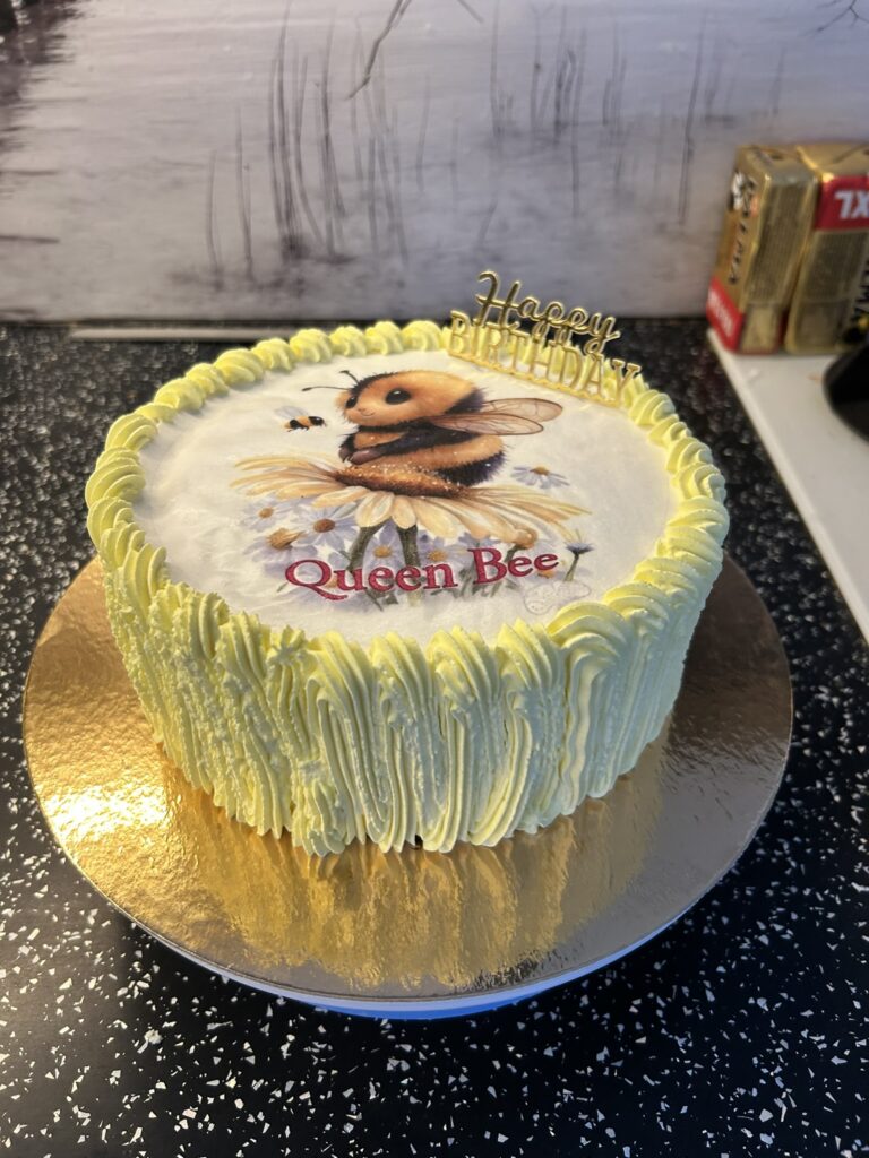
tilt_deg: -39.5
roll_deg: +0.9
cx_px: 434
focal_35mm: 26
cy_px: 579
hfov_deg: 53.1
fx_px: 870
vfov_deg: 67.3
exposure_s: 1/121
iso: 125
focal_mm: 5.7
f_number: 1.5
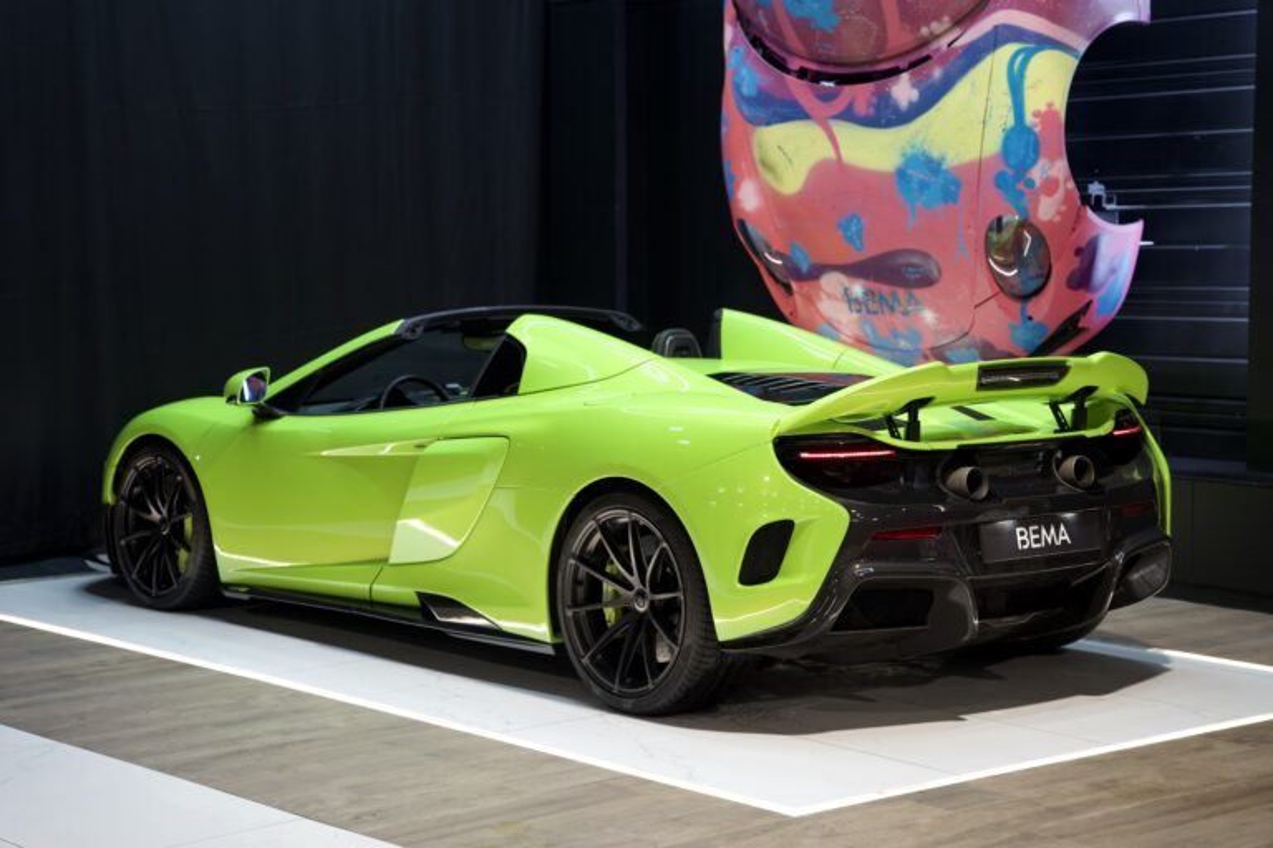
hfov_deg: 28.8
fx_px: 2475
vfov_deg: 19.5
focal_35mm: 70
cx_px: 636
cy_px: 424
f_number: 2.8
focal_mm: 70
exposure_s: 1/100
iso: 1000
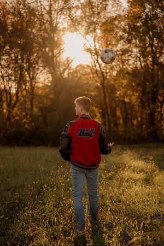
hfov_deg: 27.0
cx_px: 82
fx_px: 342
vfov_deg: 39.6
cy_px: 123
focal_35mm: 50
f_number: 1.8
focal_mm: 50
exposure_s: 1/1600
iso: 250
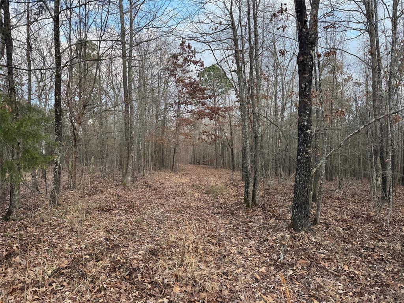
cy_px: 152
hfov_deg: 71.6
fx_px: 280
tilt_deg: -1.6
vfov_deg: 56.8
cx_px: 202
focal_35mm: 24
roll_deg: +1.1
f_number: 1.78
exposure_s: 1/399
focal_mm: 6.76
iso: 80
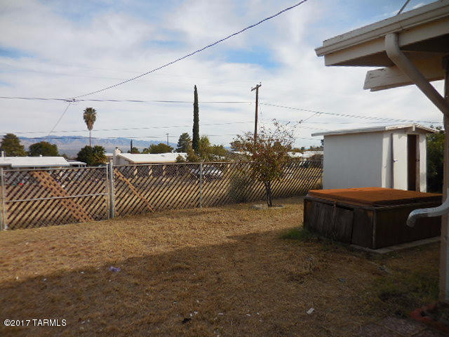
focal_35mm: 25
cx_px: 224
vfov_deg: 54.9
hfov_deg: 69.4
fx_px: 324
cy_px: 168
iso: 125
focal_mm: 4.5
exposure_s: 1/1600
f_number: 3.3
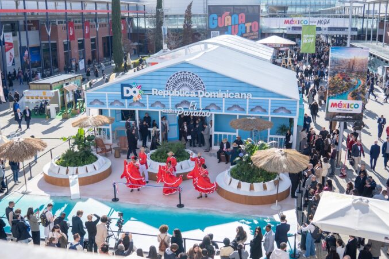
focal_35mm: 37
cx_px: 195
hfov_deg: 51.9
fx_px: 400
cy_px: 130
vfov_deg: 35.9
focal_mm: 24
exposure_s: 1/500
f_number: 4
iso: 100
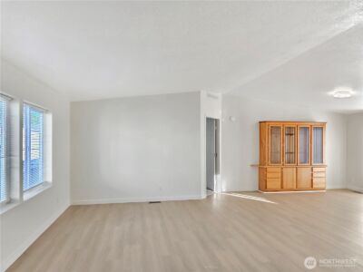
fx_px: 241
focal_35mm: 23
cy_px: 136
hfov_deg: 73.9
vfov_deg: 58.9
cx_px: 182
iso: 125
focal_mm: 6.3
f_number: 1.7
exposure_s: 1/120
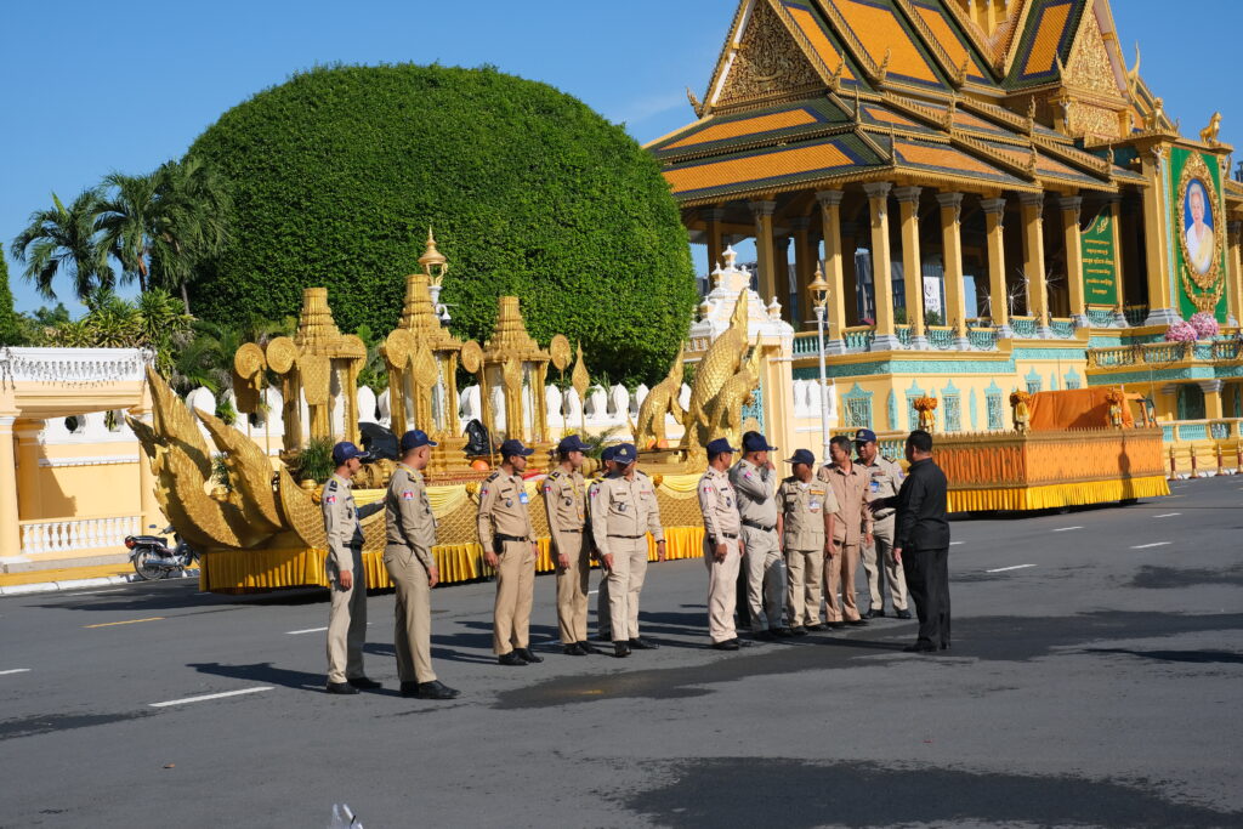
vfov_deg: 25.5
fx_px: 1830
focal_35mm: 53
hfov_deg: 37.5
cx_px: 622
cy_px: 414
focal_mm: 35
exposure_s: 1/1300
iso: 320
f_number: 6.4
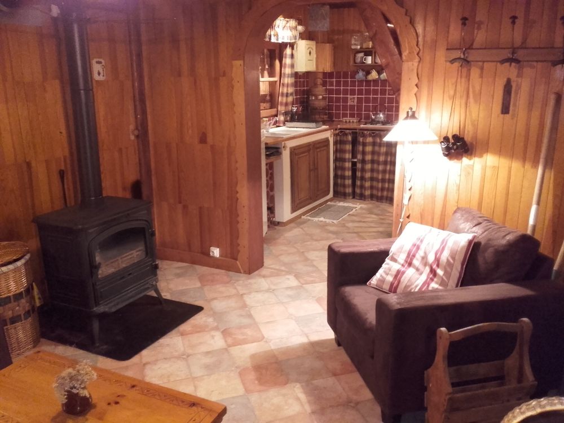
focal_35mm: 31
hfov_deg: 58.4
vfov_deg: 45.4
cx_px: 282
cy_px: 212
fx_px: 505
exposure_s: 1/8
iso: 330
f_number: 2.2
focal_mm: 3.31
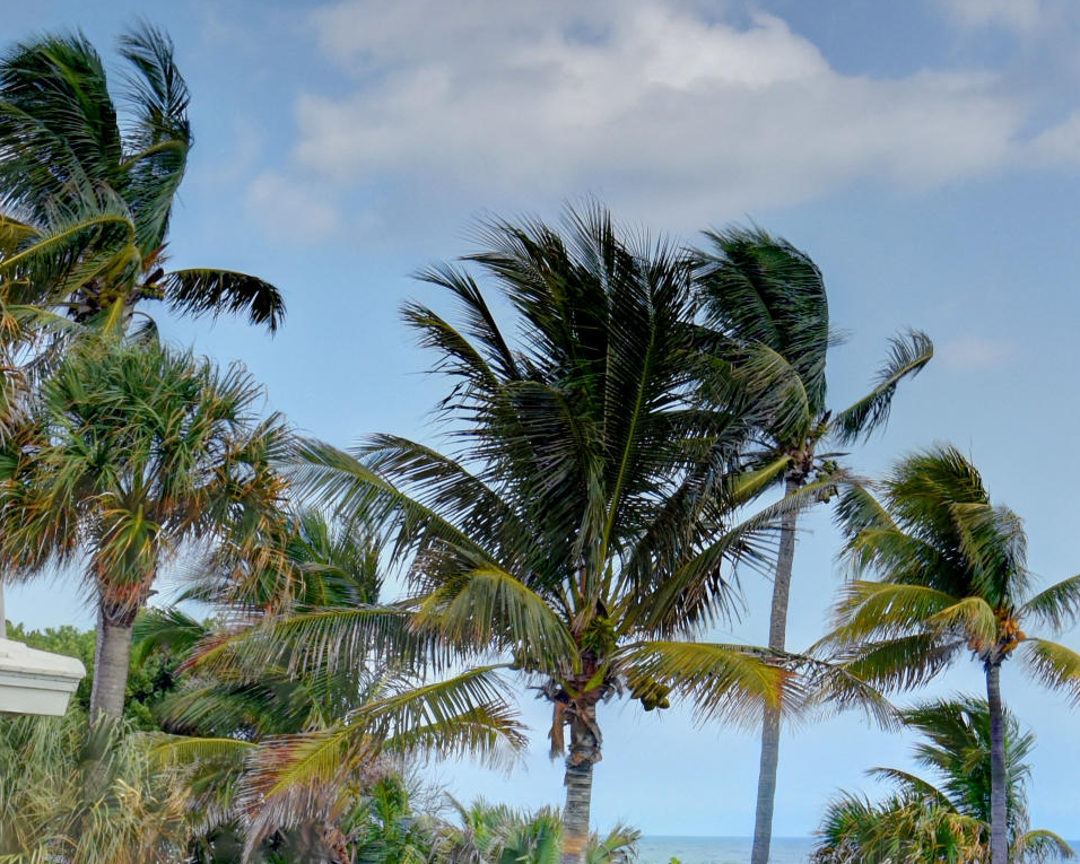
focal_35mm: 106
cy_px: 770
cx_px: 455
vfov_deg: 14.4
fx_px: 3389
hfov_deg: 18.1
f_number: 8
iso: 640
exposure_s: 1/1000
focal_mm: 24
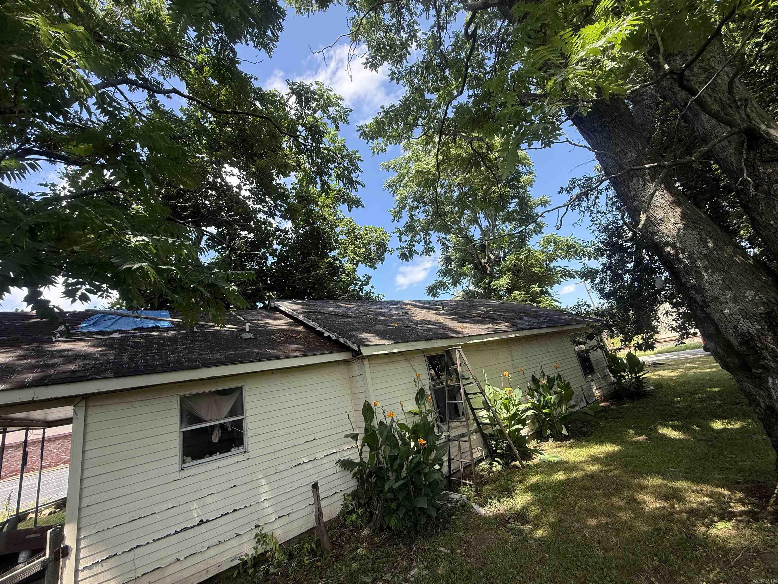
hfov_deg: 102.1
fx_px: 315
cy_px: 292
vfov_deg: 85.7
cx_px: 389
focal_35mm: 14
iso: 64
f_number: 2.2
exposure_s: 1/527
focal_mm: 2.22
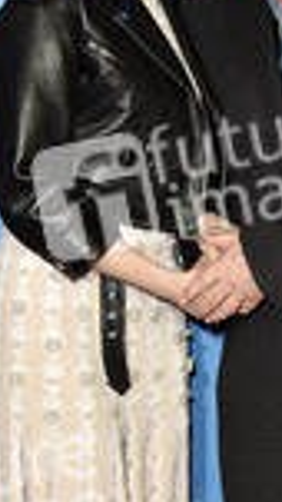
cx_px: 299
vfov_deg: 16.1
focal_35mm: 133
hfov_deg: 9.1
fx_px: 1767
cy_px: 349
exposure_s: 1/125
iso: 800
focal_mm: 48
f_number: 5.6
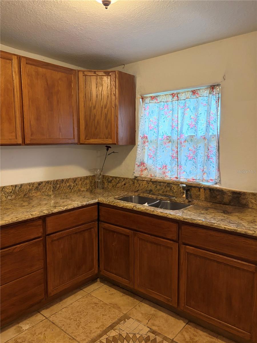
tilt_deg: -6.1
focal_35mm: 26
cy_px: 172
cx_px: 128
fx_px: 257
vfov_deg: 67.3
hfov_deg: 53.1
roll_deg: +1.0
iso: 200
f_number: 1.6
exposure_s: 1/60
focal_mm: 5.96
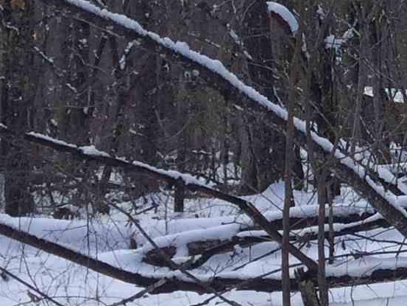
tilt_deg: -6.4
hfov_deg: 10.3
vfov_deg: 9.2
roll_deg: -2.3
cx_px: 1031
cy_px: 18
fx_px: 1893
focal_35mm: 161
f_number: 2.2
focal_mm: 4.15
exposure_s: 1/892
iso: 32
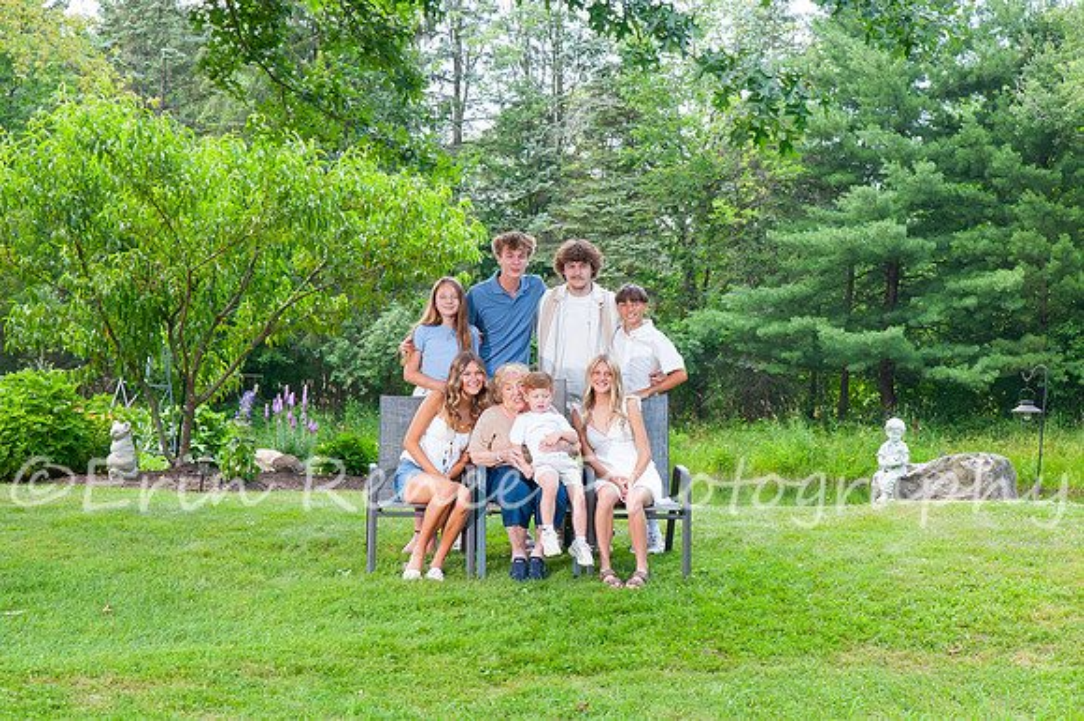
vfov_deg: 15.0
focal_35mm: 91
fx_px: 2734
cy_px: 314
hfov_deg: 22.4
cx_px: 605
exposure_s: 1/100
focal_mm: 70
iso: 800
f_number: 14
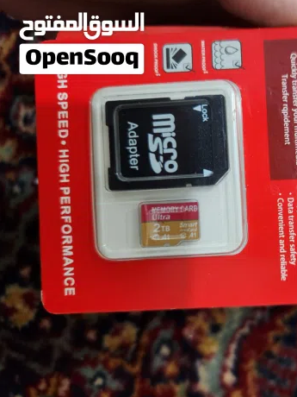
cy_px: 198
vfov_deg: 56.8
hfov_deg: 40.4
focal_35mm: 32
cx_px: 274
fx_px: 366
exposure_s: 1/40
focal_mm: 5.4
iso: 500
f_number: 1.8
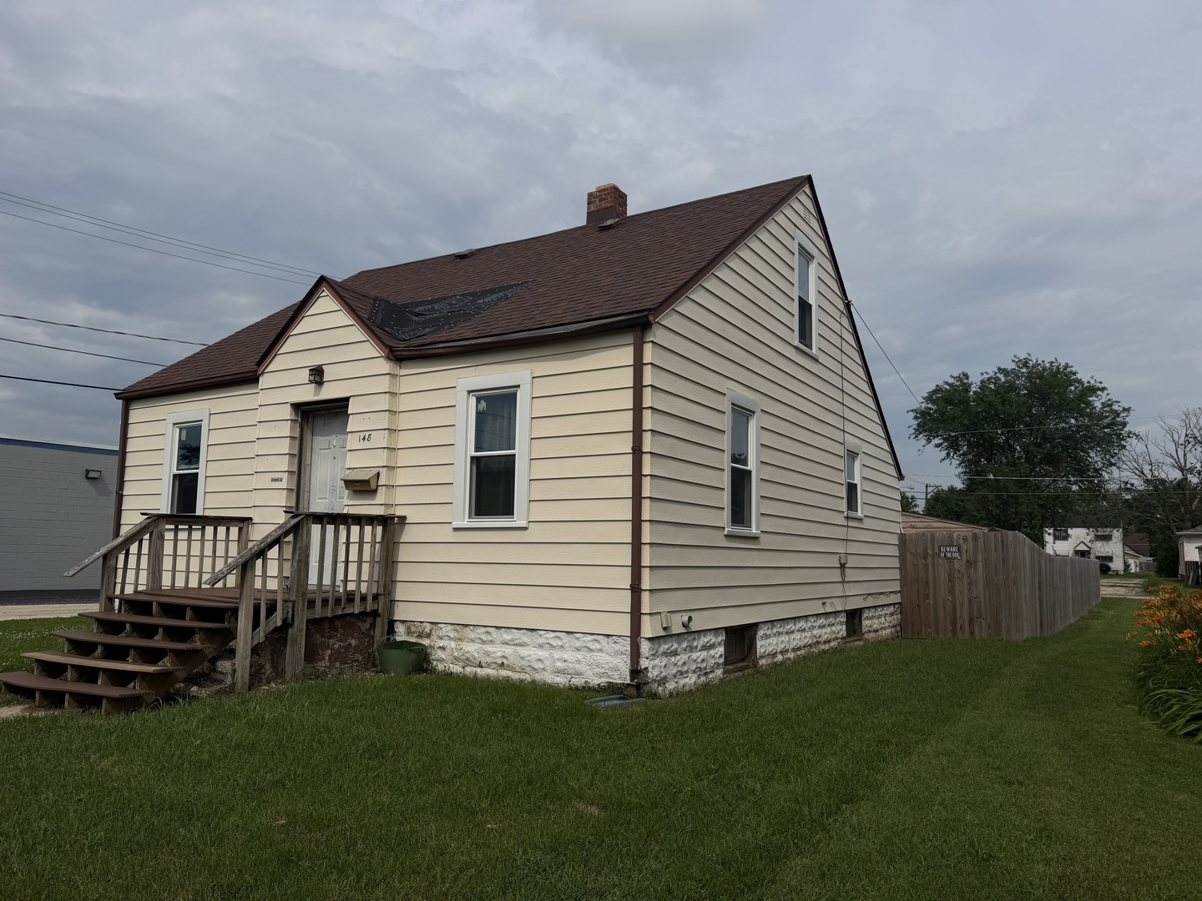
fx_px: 833
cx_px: 601
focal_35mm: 24
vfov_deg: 56.8
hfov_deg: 71.6
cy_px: 450
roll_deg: -1.8
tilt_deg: +6.5
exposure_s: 1/14286
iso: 80
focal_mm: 6.76
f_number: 1.78
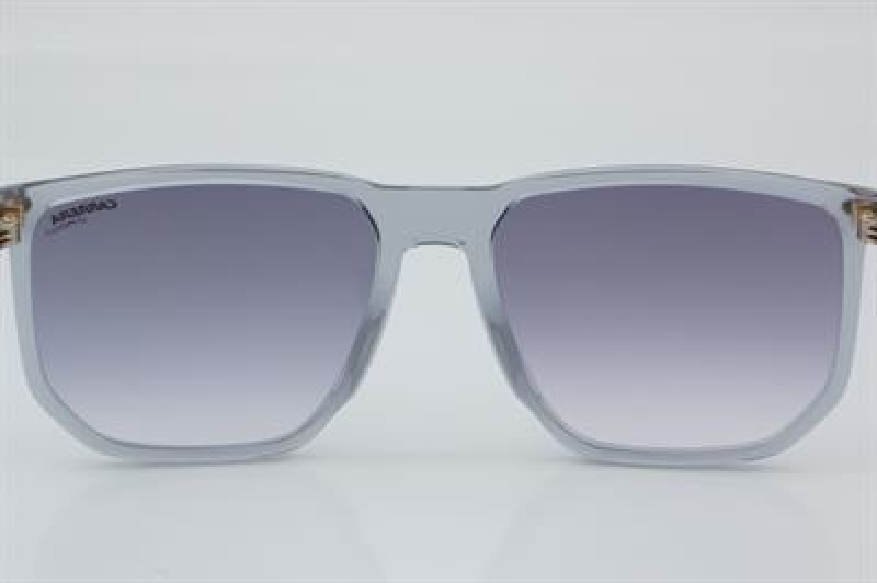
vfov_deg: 16.5
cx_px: 438
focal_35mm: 82
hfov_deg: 24.6
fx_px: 2008
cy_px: 292
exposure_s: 1/4
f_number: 32
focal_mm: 55
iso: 100
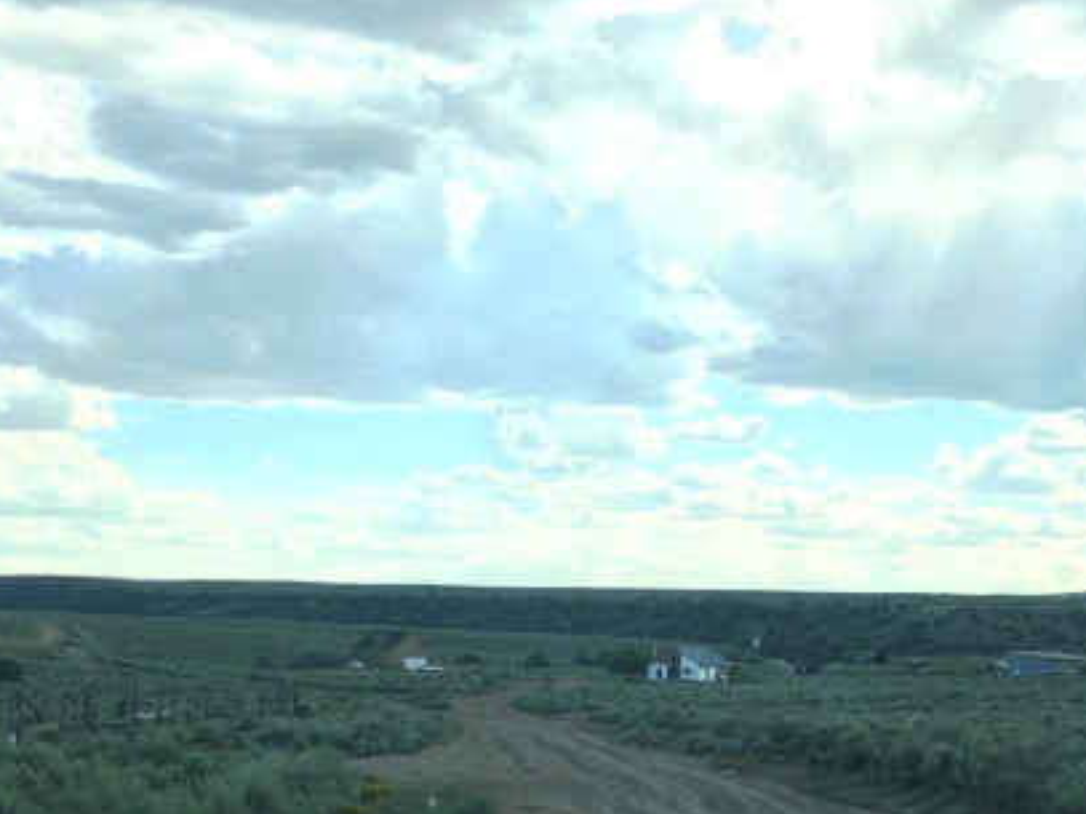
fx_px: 1788
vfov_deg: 25.3
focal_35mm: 57
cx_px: 614
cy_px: 625
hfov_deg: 33.7
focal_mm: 4.15
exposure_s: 1/253
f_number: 2.2
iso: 25
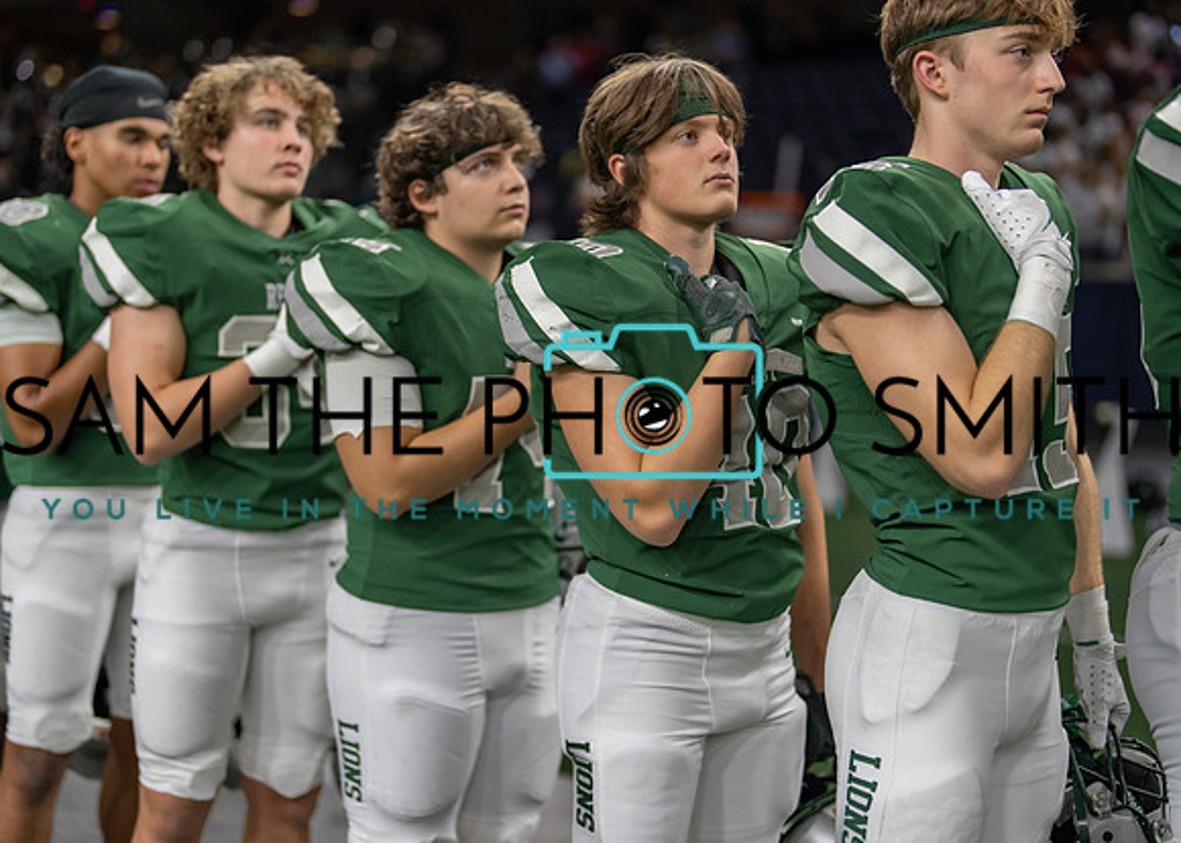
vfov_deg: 27.0
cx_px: 590
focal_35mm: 52
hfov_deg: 37.2
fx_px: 1757
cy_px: 422
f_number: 1.2
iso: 160
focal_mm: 50
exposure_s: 1/500
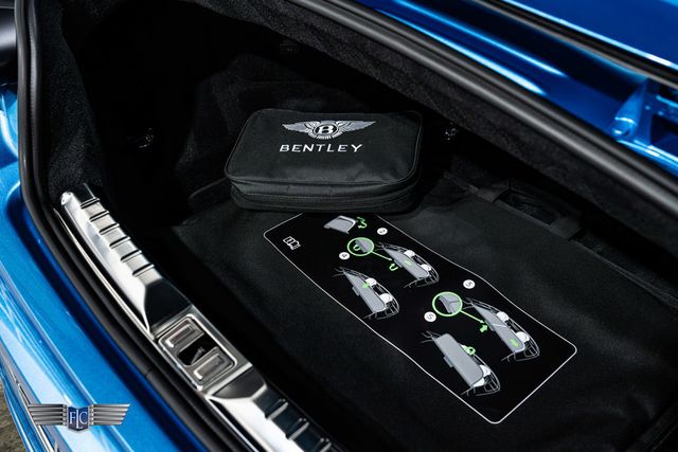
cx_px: 339
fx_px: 753
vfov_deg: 33.4
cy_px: 226
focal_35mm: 40
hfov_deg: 48.4
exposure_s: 1/30
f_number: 5
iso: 1600
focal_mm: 40
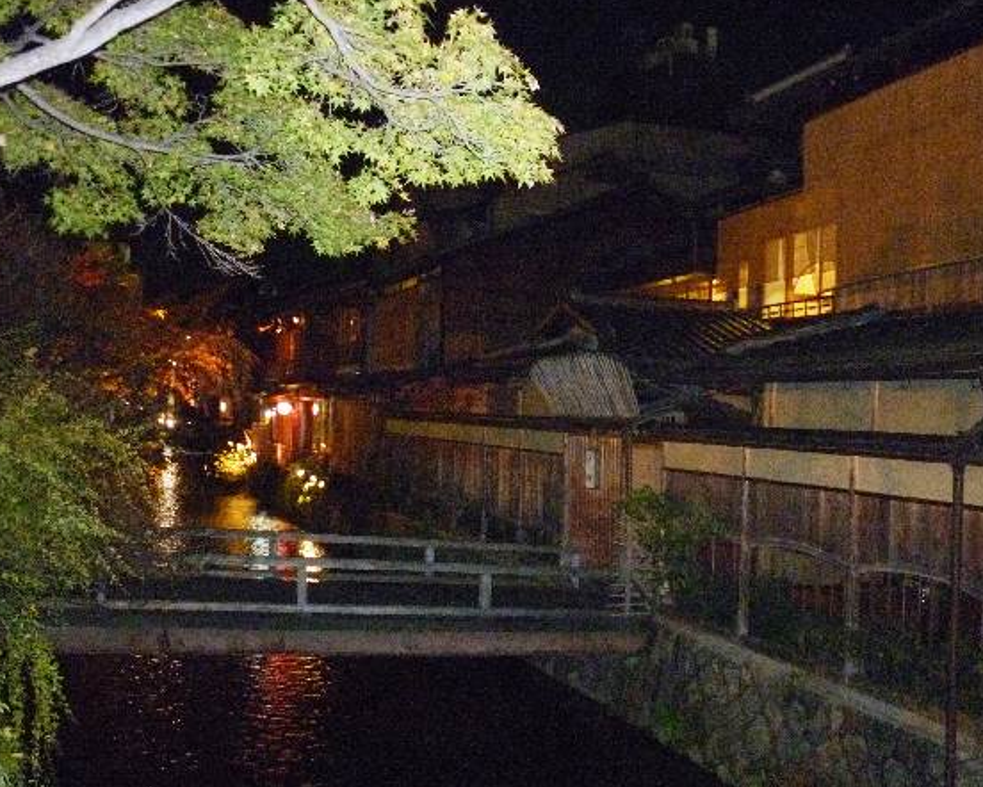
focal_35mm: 35
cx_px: 477
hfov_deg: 51.5
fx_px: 1019
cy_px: 390
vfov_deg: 42.2
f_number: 2.8
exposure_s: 1/8
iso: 800
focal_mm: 5.5
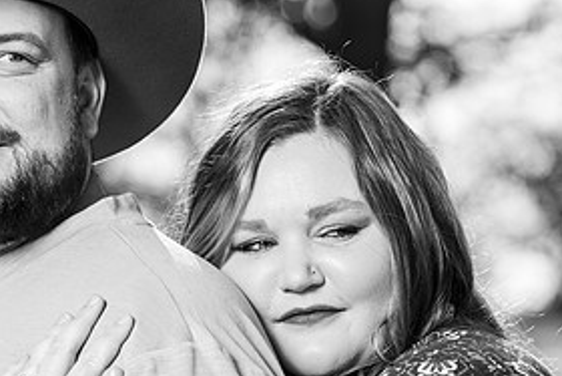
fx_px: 4045
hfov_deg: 7.9
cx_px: 209
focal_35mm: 259
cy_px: 262
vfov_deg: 5.3
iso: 50
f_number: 4
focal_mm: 125
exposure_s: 1/250
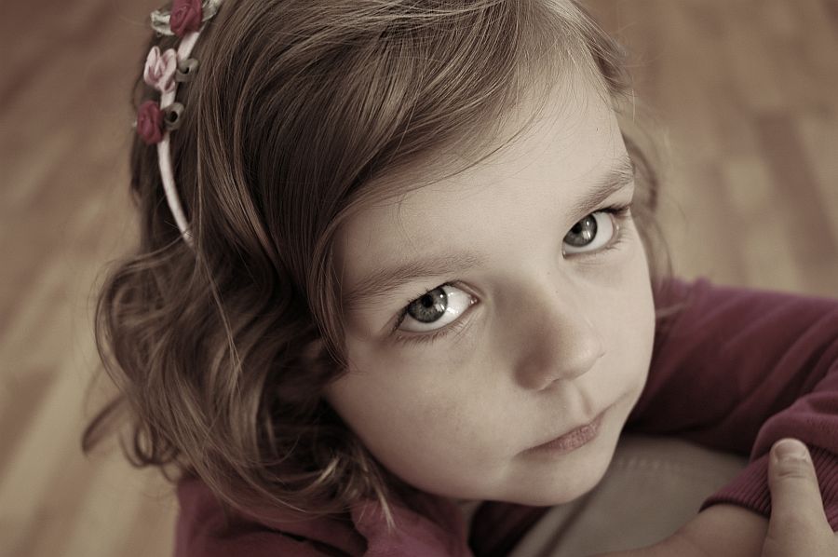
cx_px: 419
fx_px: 1186
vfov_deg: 26.4
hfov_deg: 38.9
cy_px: 278
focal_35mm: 51
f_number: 4.2
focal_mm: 34
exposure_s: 1/25
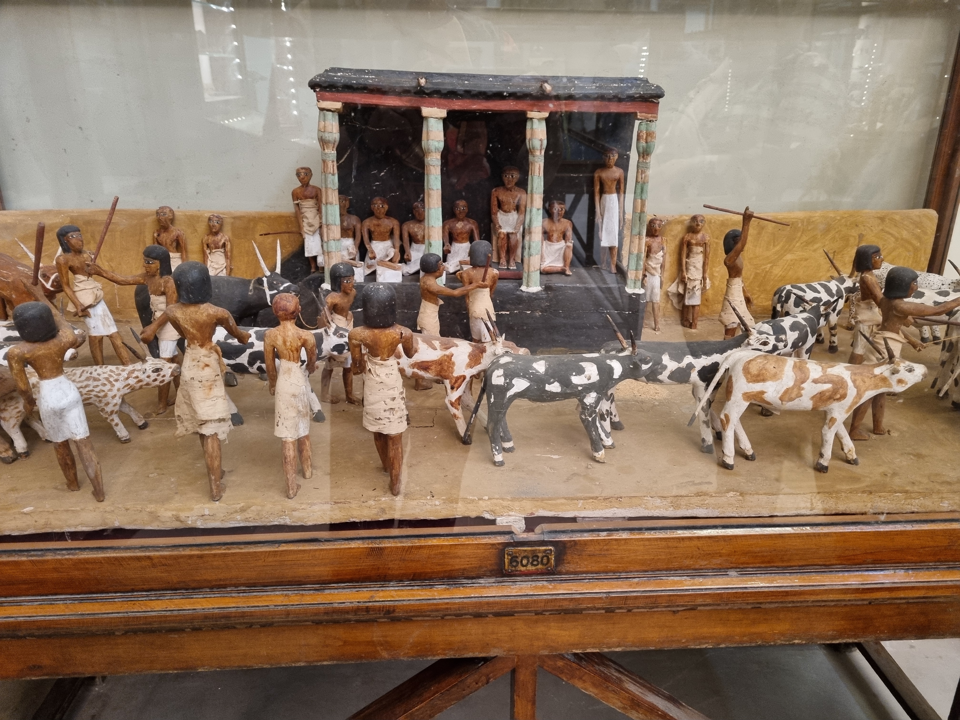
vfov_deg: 53.1
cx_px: 480
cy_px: 360
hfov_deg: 67.3
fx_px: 721
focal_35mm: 26
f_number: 1.8
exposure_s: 1/33
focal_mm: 5.4
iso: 640
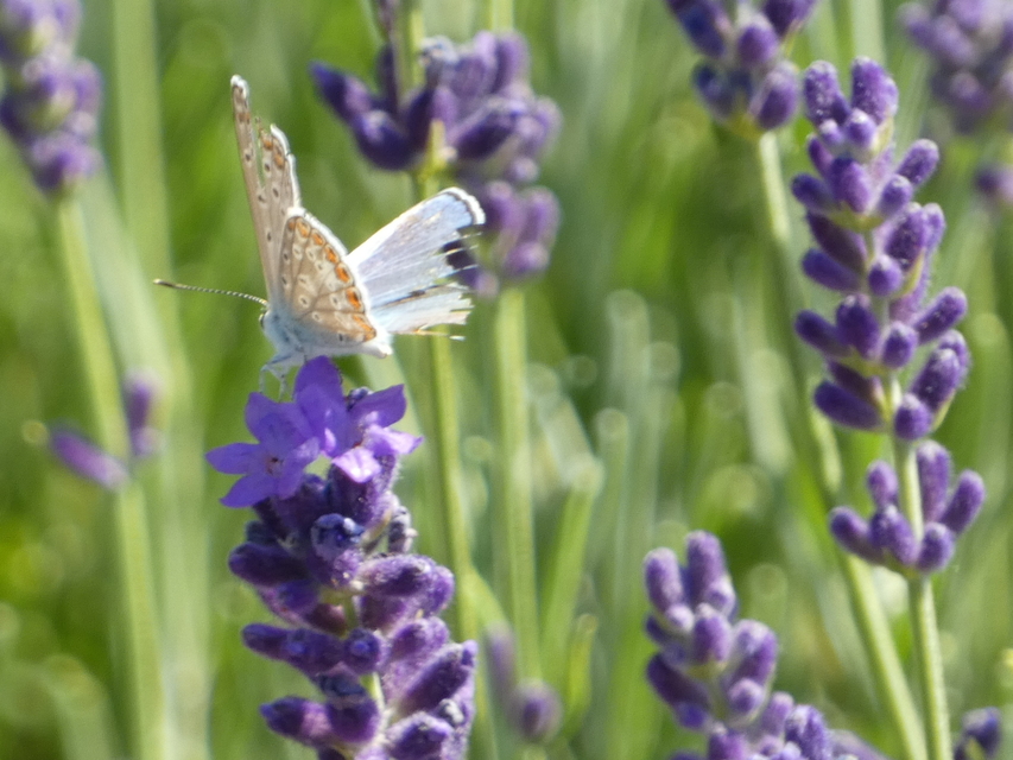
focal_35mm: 681
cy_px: 380
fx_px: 19932
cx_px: 506
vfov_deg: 2.2
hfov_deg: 2.9
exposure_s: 1/100
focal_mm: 121.9
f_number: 5.6
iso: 125
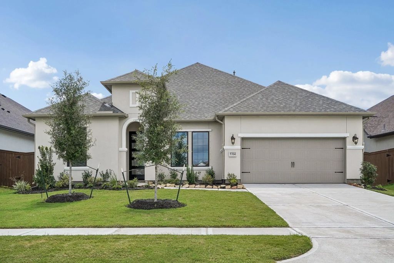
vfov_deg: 40.0
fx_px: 361
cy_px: 132
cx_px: 197
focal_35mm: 33
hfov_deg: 57.2
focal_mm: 33
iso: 500
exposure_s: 1/1250
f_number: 8
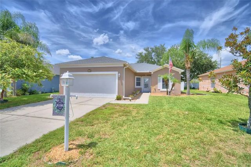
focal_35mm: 15
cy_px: 84
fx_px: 105
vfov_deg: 77.3
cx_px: 126
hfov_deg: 100.4
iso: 100
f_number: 4.5
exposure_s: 1/1600
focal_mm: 10
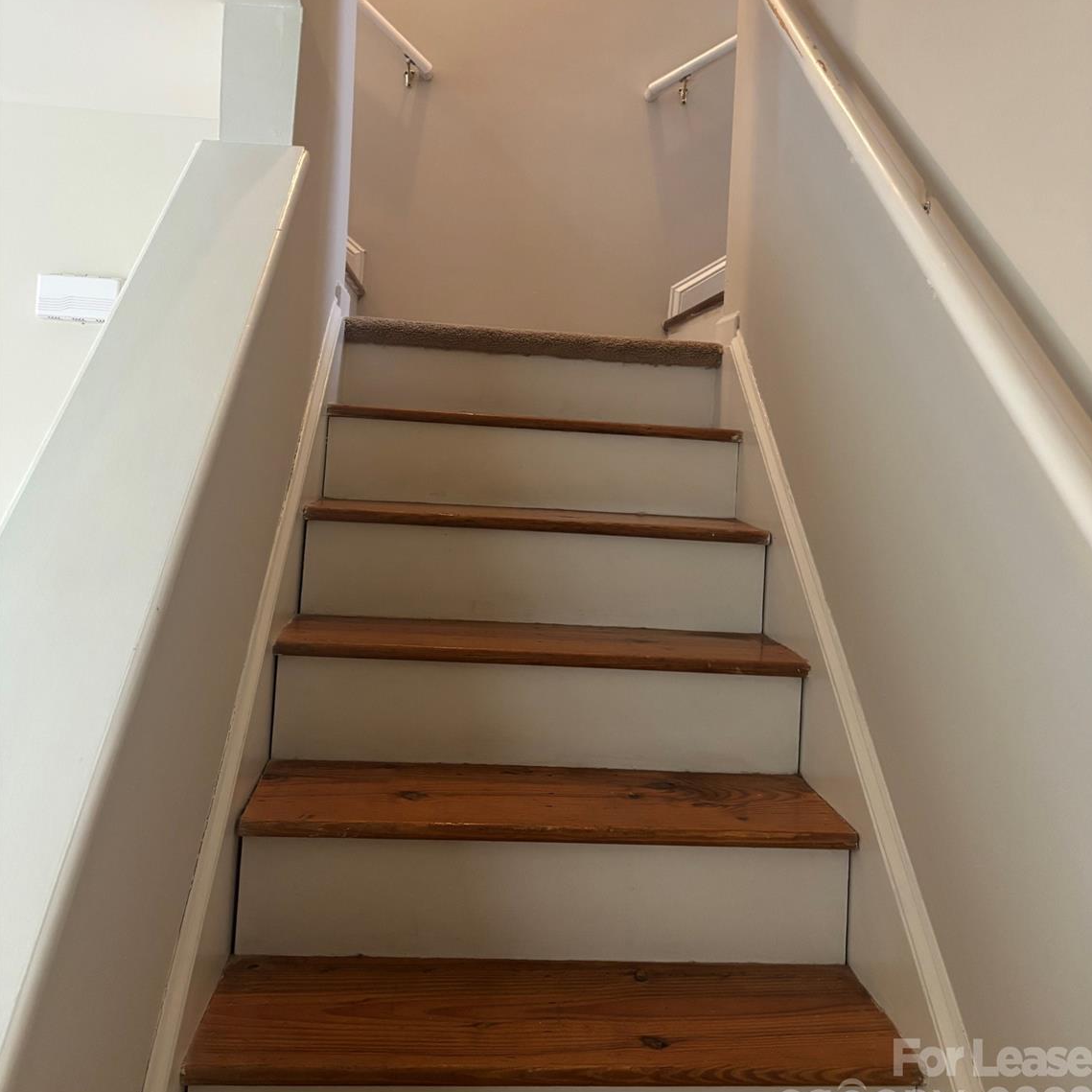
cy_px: 408
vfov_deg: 52.0
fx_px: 1106
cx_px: 548
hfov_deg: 52.5
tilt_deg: +0.8
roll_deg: -3.2
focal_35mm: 31
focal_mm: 5.96
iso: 320
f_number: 1.6
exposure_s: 1/60
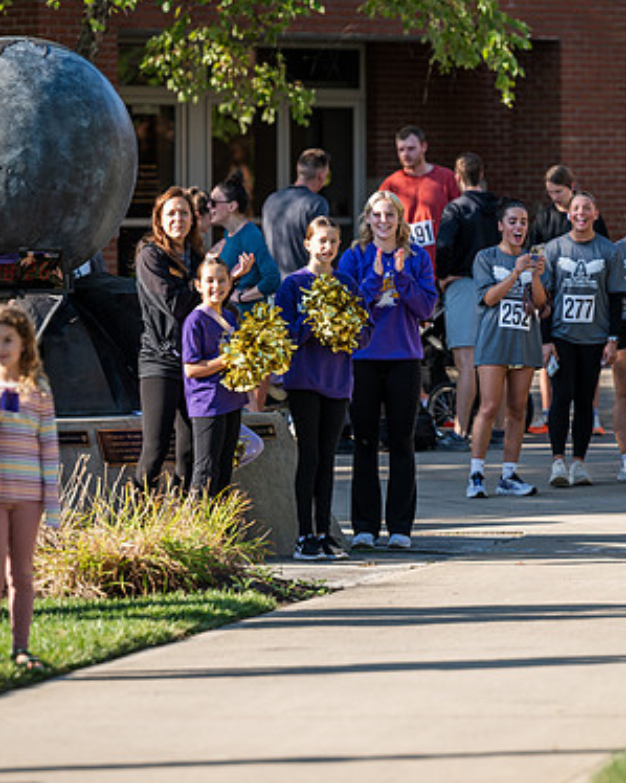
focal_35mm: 233
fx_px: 5398
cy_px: 401
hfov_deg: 6.6
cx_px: 362
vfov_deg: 8.3
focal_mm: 160
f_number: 3.2
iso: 125
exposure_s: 1/640
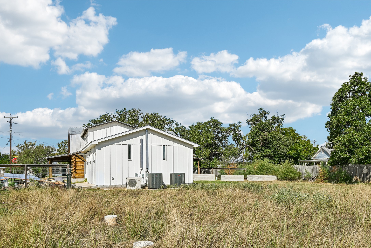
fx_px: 309
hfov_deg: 61.9
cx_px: 186
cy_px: 124
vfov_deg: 43.6
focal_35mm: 30
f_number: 8
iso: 100
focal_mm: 30
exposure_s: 1/800
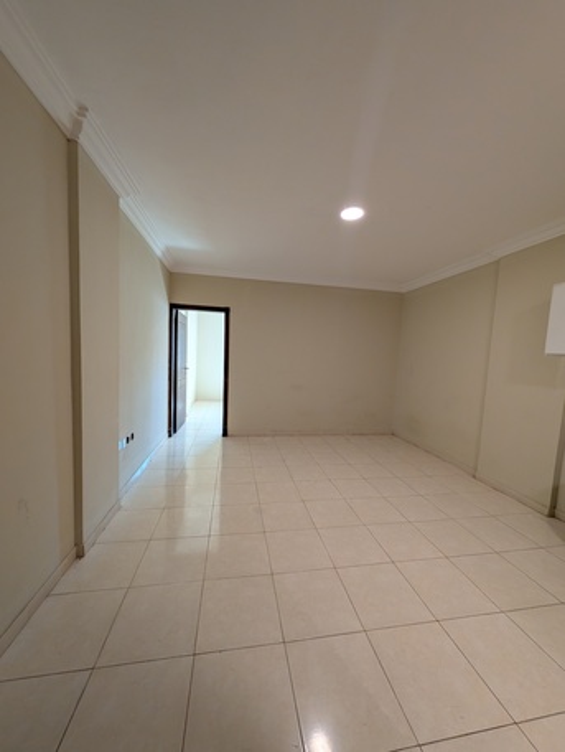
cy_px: 376
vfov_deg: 110.5
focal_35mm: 12
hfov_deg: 94.6
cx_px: 282
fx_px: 261
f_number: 1.7
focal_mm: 2.02
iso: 142
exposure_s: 1/53.5
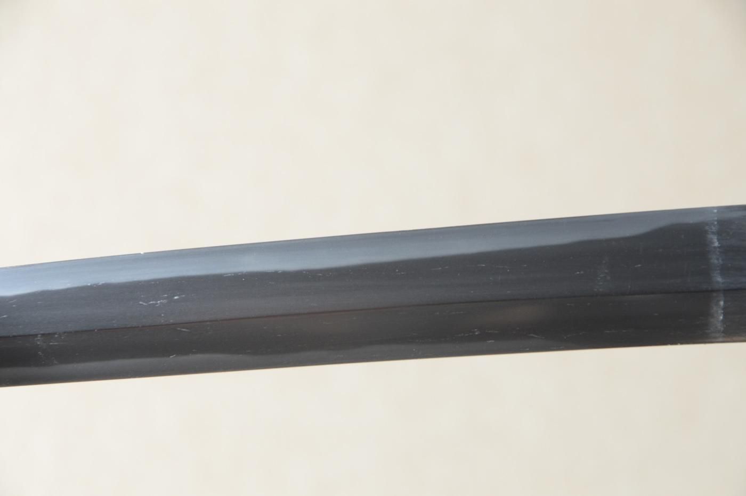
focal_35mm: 202
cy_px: 248
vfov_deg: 6.8
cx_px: 373
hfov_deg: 10.2
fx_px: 4193
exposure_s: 1/1.6
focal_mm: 135
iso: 400
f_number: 11
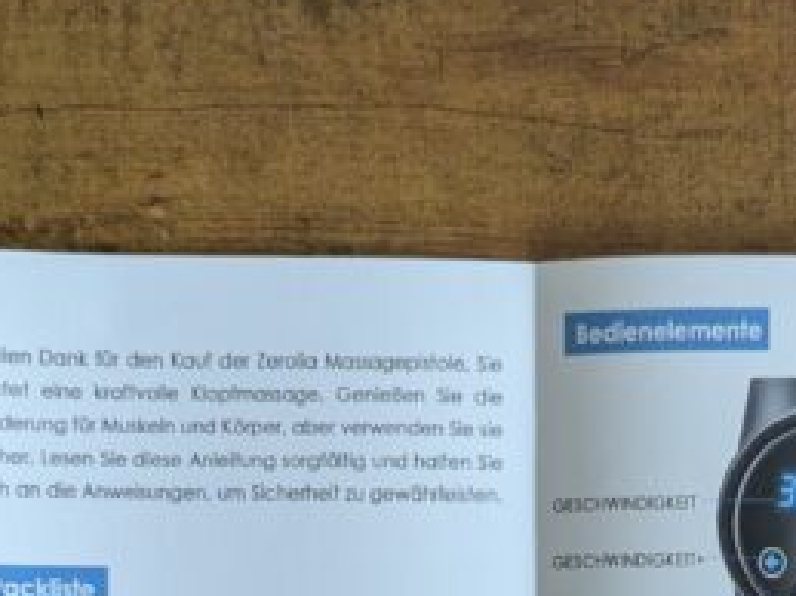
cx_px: 768
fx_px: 2275
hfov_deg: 19.4
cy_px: 892
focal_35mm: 99
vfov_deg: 14.0
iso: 449
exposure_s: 1/25
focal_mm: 5.43
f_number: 1.89
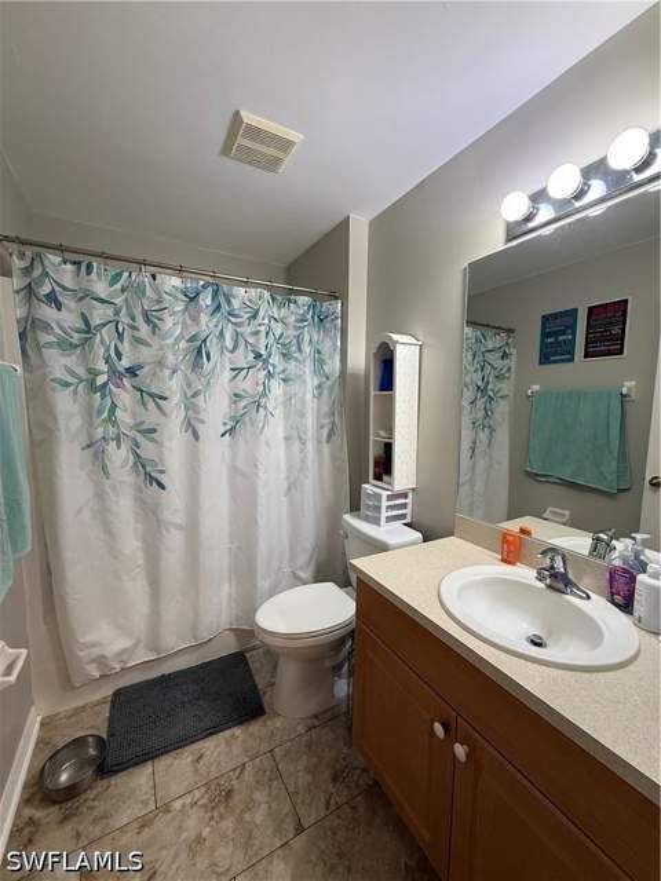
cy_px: 440
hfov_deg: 85.7
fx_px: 356
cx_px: 330
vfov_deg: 102.1
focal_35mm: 14
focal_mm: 2.22
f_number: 2.2
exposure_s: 1/60
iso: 200
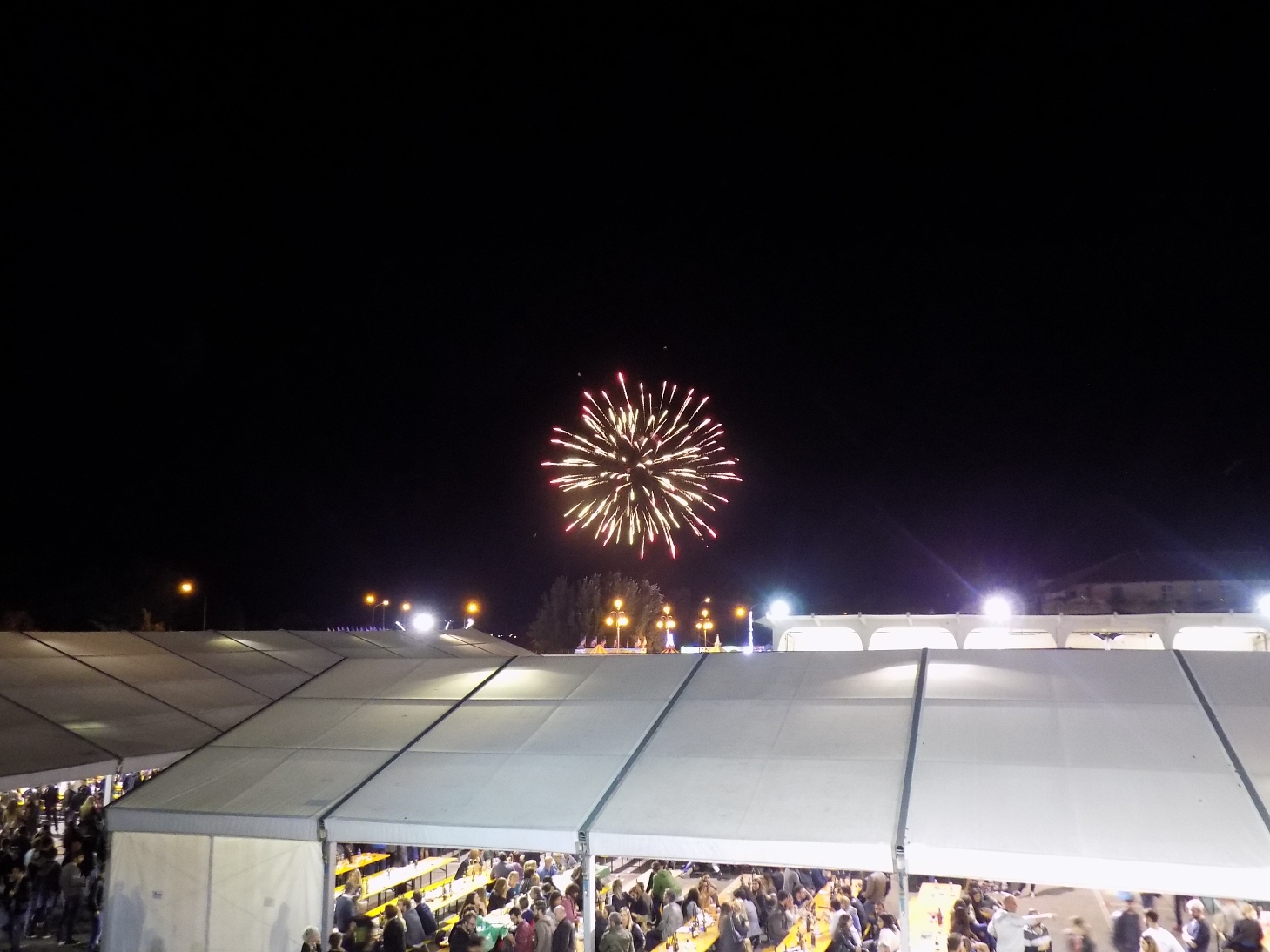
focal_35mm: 27
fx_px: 991
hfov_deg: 65.3
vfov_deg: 51.3
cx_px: 635
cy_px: 476
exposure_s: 1/5
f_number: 3.2
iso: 400
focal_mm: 4.8
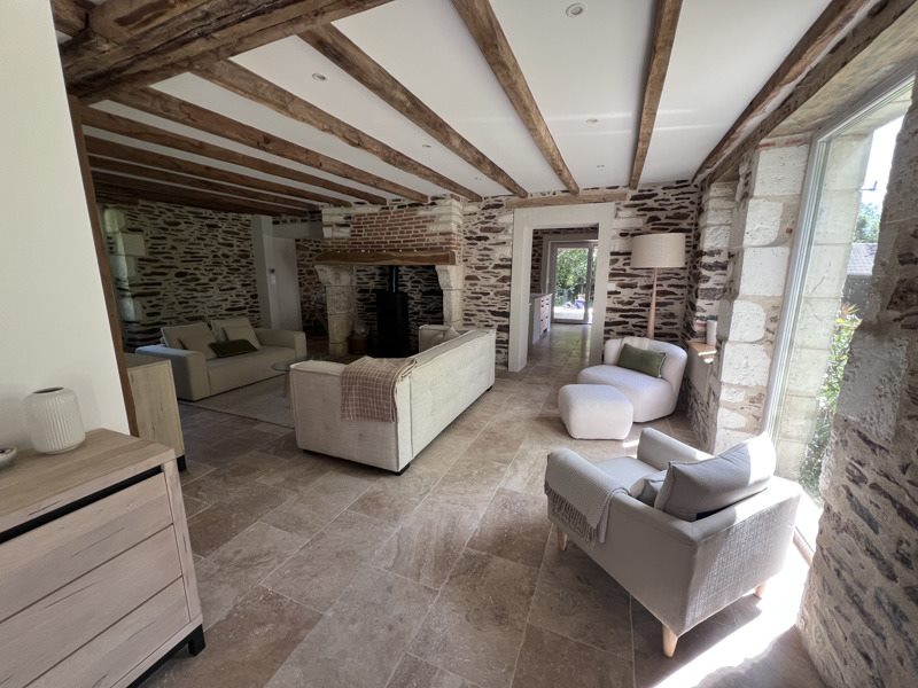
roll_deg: +0.1
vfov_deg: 89.9
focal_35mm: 13
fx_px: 345
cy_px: 344
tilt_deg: -11.4
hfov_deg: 106.2
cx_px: 459
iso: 125
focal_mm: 1.57
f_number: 1.8
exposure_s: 1/99
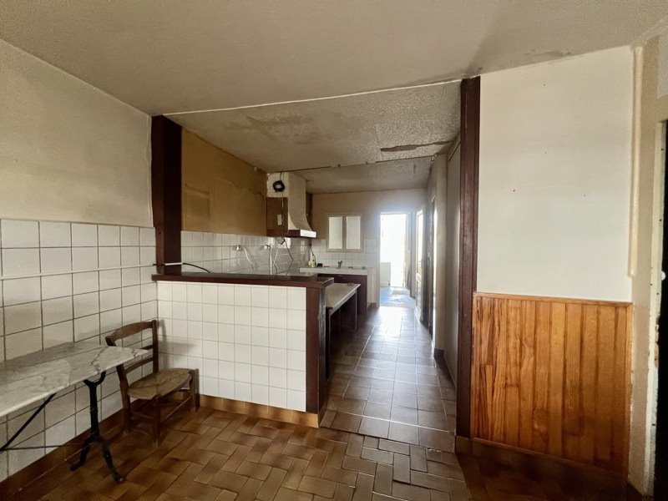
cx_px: 334
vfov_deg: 89.9
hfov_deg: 106.2
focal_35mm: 13
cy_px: 250
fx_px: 251
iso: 200
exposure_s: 1/99
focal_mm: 1.57
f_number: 1.8
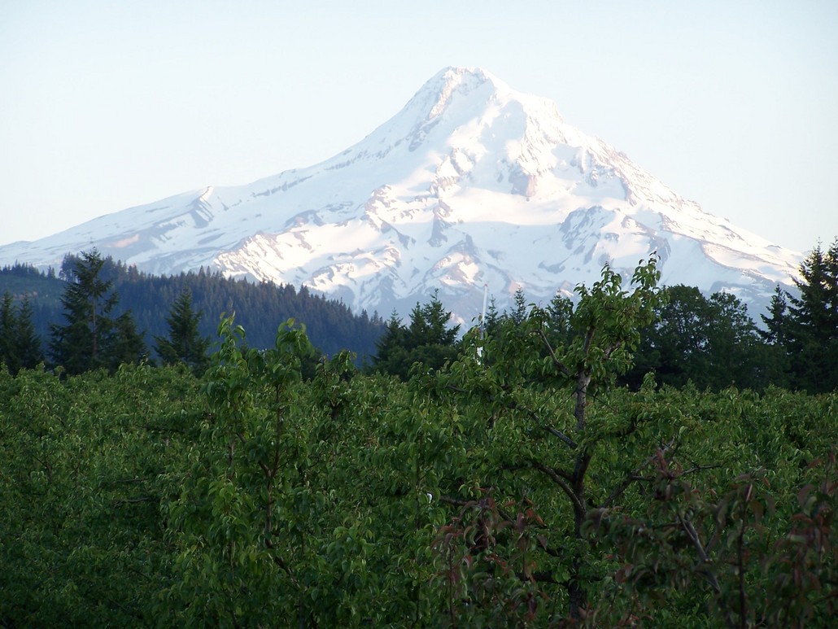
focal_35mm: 189
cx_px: 419
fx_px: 4576
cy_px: 314
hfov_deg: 10.5
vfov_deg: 7.9
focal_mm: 31.3
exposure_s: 1/180
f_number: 3.2
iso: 80
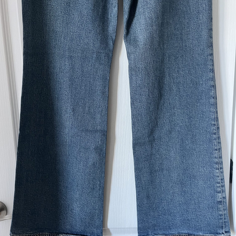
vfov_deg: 52.5
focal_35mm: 31
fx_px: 239
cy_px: 114
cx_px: 118
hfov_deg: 52.5
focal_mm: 5.1
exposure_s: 1/50
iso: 200
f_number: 1.6
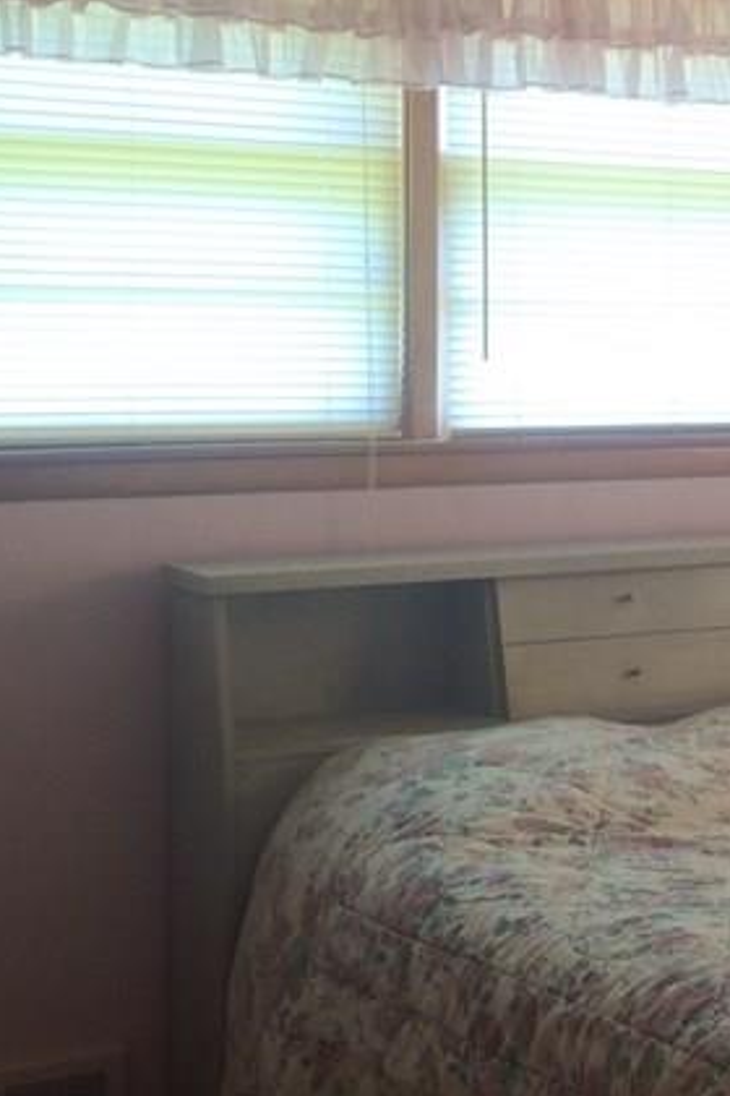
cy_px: 519
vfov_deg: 26.6
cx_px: 652
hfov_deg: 17.7
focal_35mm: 76
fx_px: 2311
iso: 50
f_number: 2.2
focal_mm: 4.12
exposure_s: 1/30
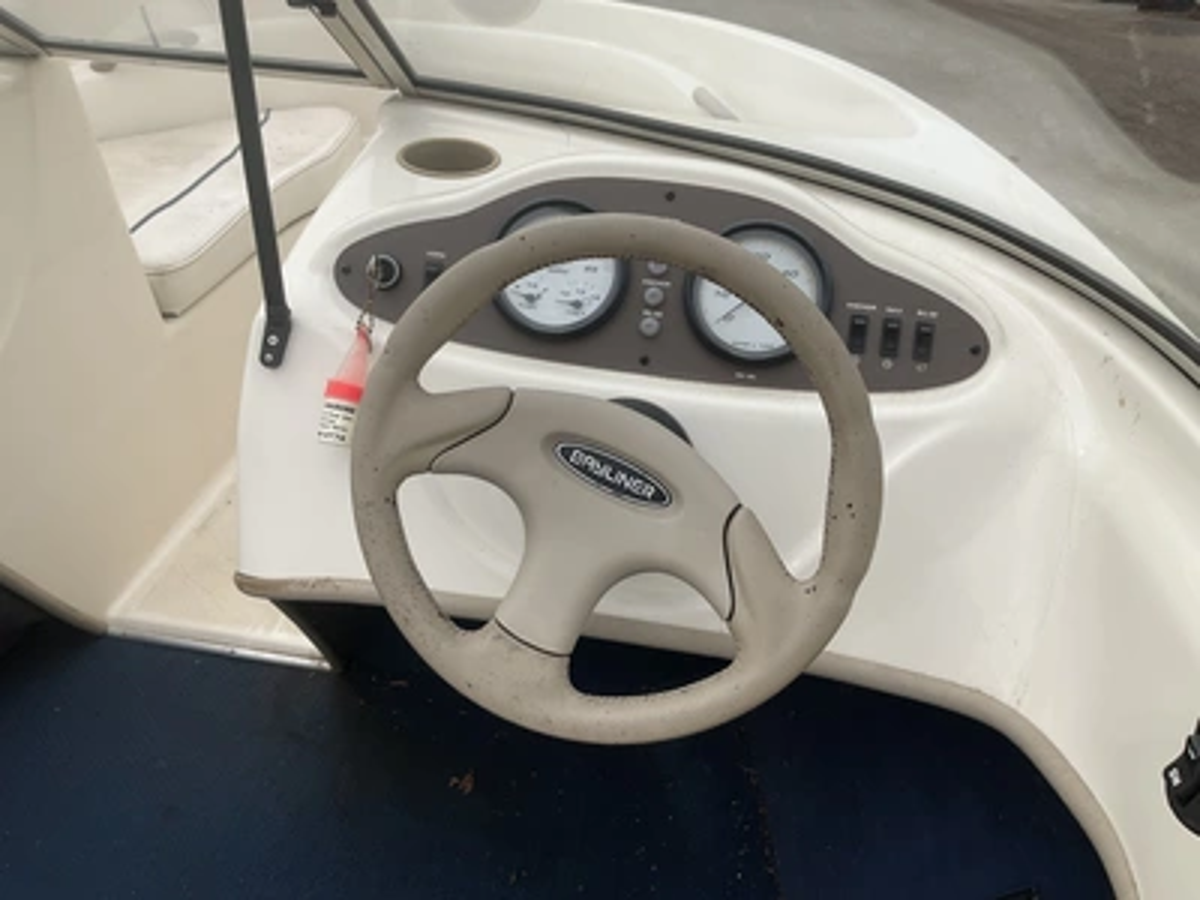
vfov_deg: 48.2
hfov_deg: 61.7
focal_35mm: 29
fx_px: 1005
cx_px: 600
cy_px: 450
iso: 25
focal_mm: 3
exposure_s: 1/2058
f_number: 1.8
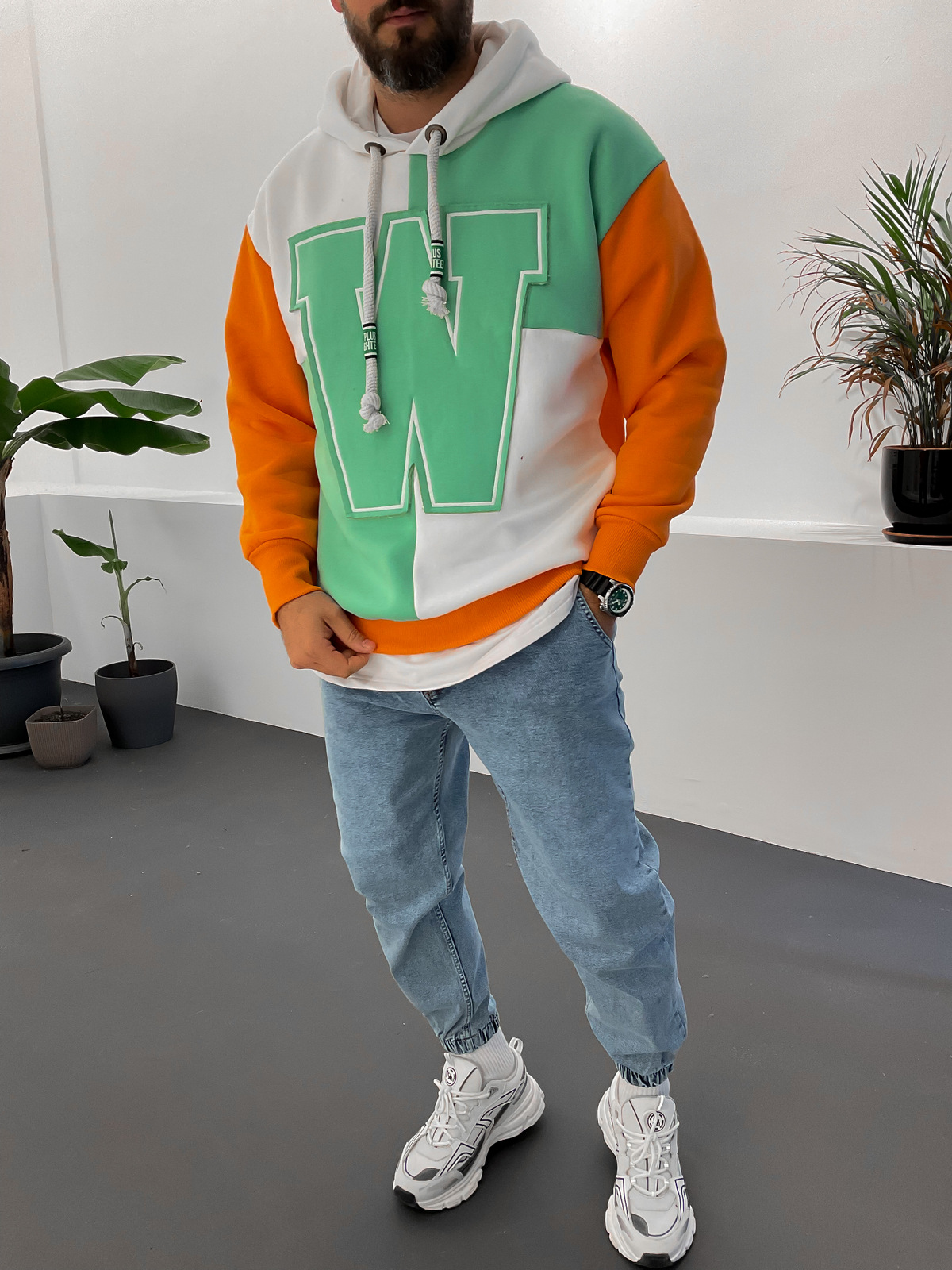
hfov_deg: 48.2
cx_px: 476
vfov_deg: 61.7
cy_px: 635
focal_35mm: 29
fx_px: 1063
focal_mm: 3
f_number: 1.8
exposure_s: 1/100
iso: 64
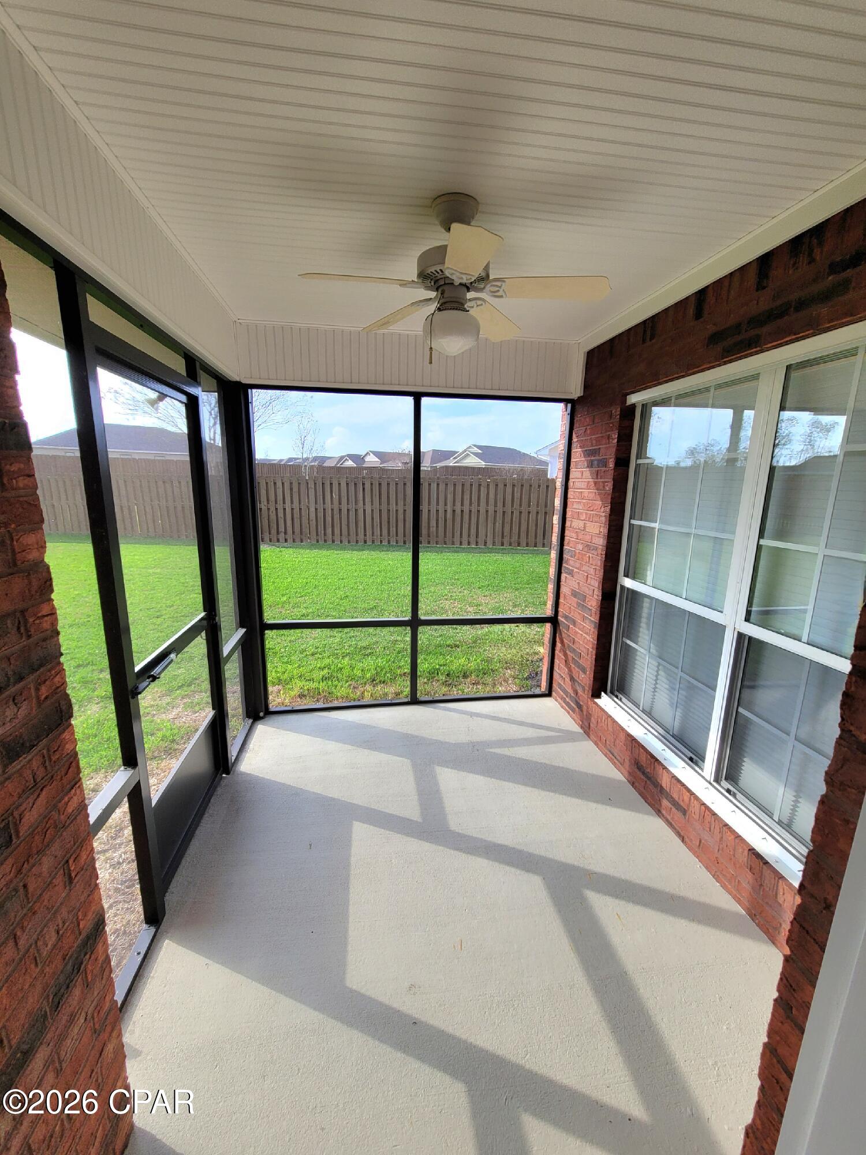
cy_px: 578
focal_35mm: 13
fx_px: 434
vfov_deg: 106.2
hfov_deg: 89.9
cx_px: 433
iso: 50
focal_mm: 2.2
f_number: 2.2
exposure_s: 1/500
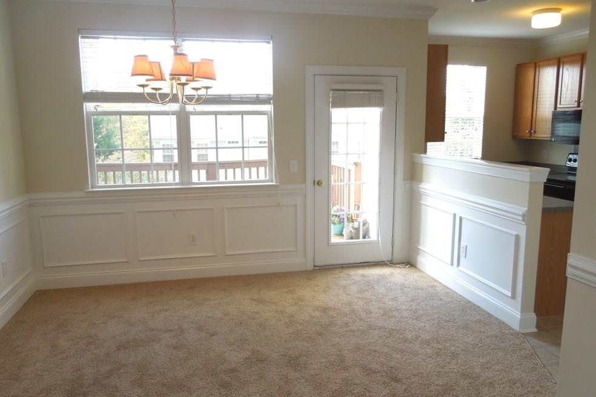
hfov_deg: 67.4
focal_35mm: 27
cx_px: 291
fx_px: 447
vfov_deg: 47.9
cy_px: 194
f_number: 3.3
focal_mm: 4.5
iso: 100
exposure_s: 1/30
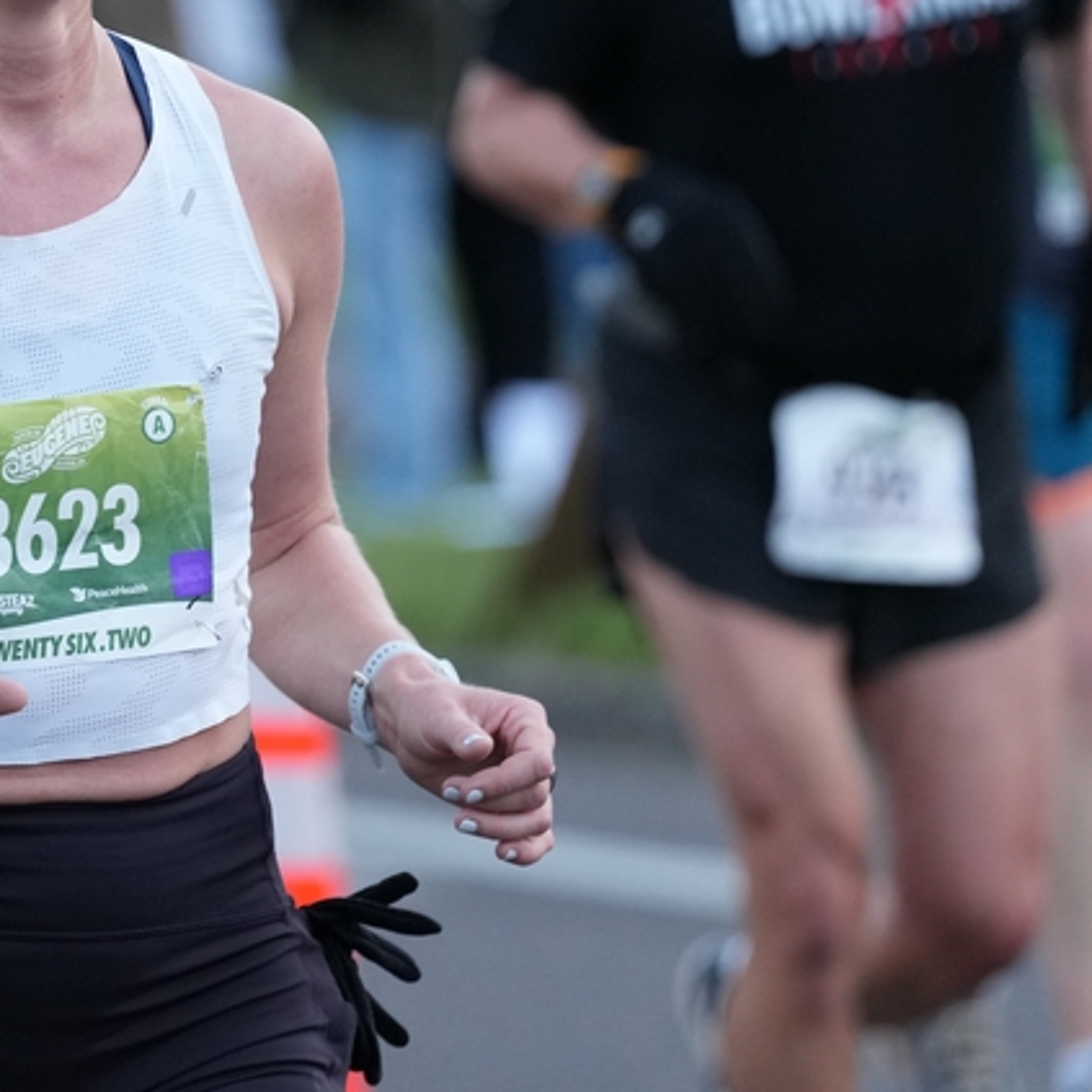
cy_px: 221
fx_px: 15954
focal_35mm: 447
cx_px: -57
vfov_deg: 3.9
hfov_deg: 3.9
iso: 1250
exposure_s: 1/2000
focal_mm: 159
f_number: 2.8
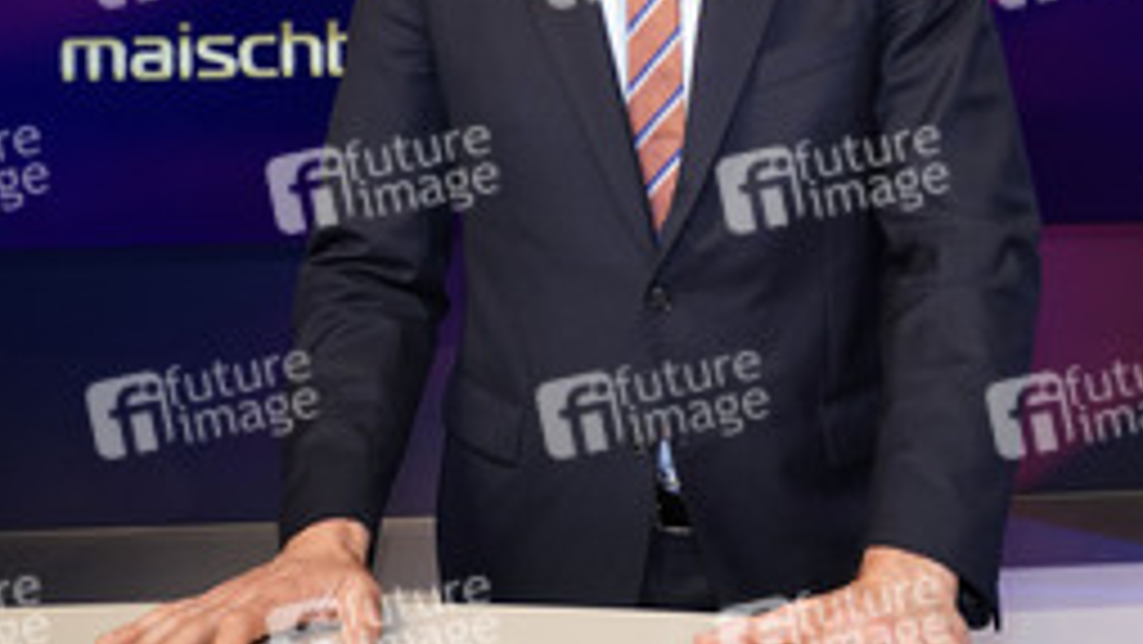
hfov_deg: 39.6
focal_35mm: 52
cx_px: 713
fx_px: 1576
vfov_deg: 22.5
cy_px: 68
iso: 2000
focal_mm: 28
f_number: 5
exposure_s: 1/125
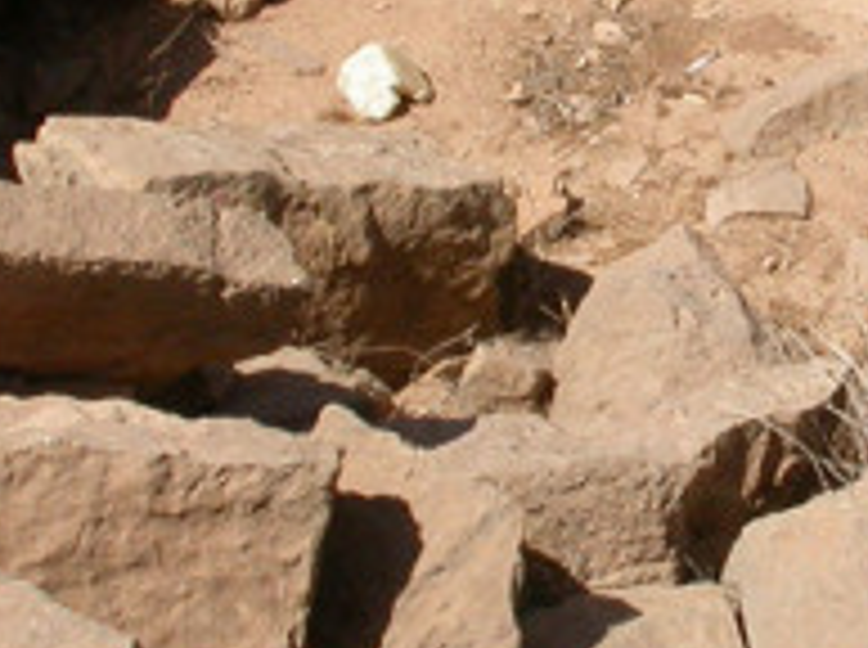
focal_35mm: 129
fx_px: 3229
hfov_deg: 15.1
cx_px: 823
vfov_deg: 11.4
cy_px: 90
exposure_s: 1/658
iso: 100
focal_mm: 7.85
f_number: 7.5
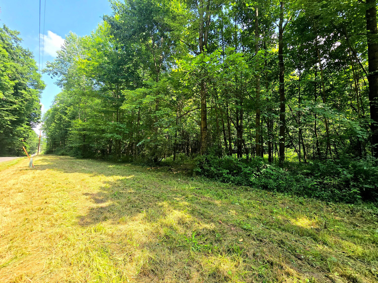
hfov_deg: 106.2
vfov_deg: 89.9
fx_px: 142
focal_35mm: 13
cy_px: 142
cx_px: 189
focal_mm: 2.2
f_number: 2.2
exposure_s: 1/556
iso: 50
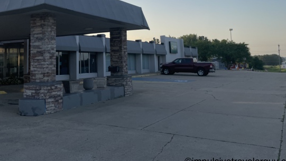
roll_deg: +1.3
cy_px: 32
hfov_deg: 52.2
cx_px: 108
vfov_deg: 30.4
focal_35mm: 38
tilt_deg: +6.0
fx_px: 288
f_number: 1.6
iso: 32
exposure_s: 1/2132
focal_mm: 4.2
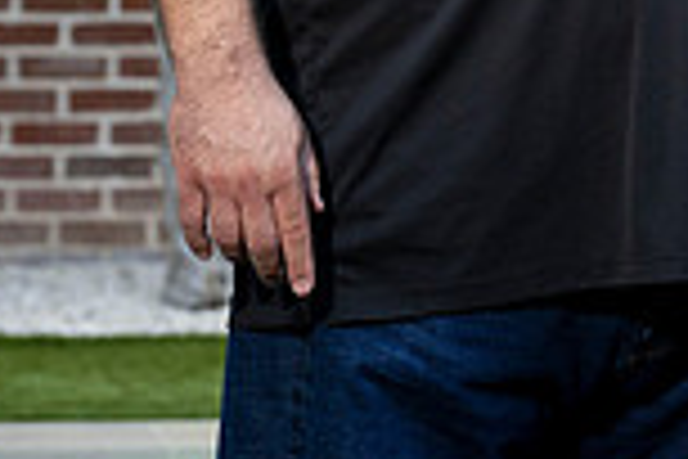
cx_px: 1057
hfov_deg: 6.3
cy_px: -331
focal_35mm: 324
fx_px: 6192
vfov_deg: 4.2
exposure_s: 1/200
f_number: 4.5
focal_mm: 83
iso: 400
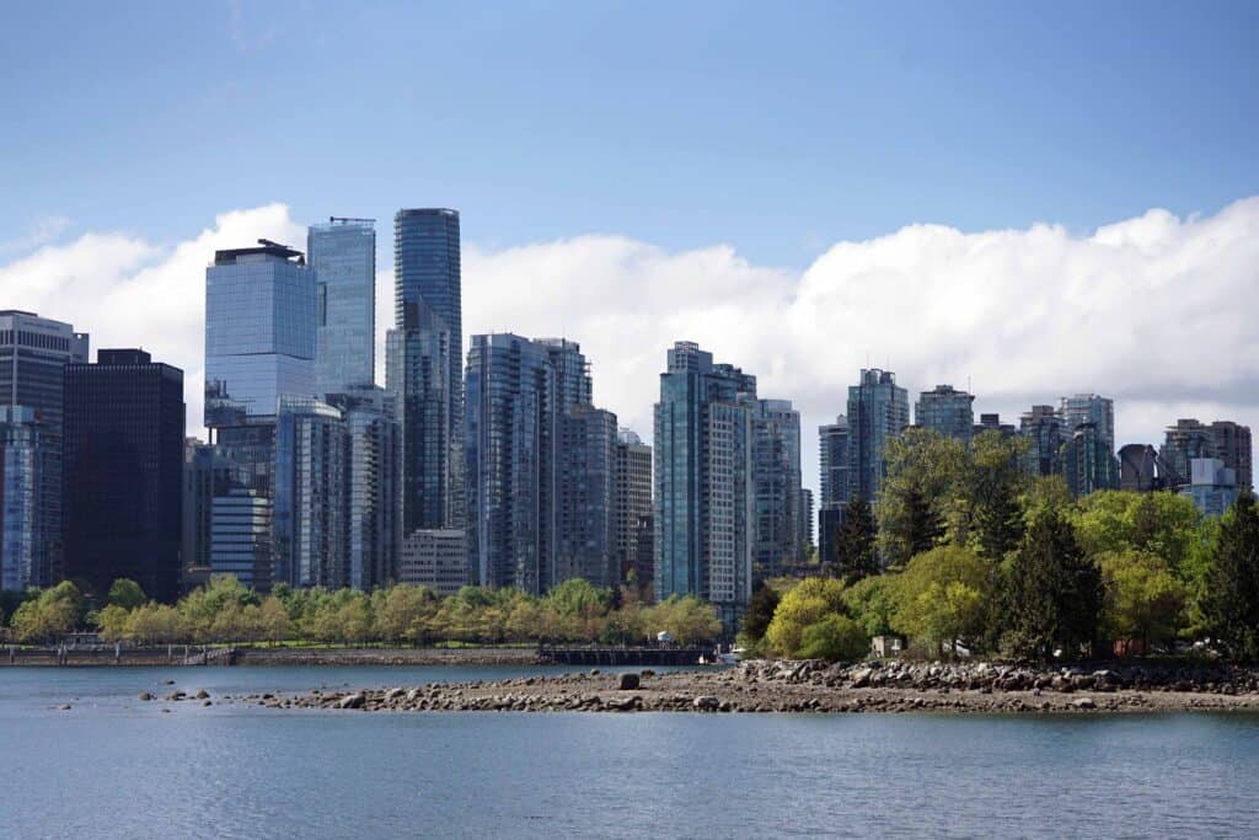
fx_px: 2448
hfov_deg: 28.8
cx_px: 630
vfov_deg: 19.5
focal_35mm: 70
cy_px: 420
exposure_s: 1/8000
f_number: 2.8
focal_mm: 70
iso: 500
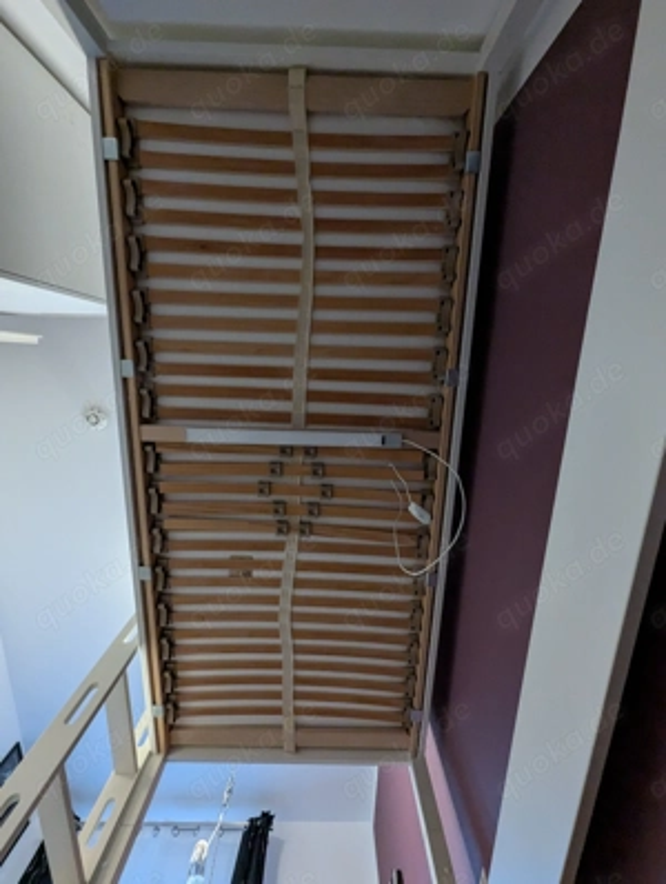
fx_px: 332
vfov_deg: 106.1
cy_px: 442
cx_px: 333
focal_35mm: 13
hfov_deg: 90.1
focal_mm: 1.95
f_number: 2.2
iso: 676
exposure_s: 1/25
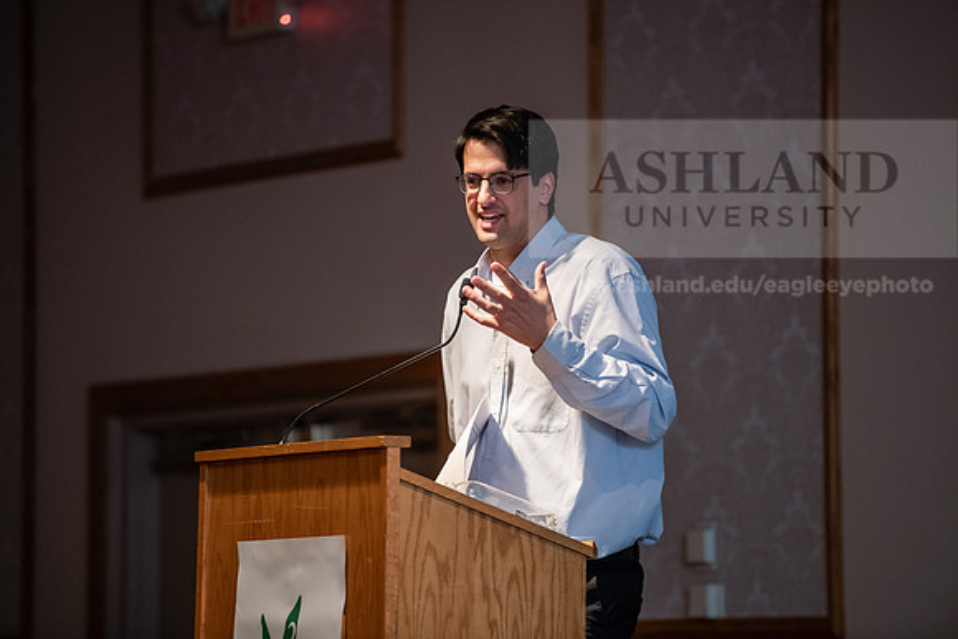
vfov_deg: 6.9
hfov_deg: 10.3
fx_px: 5323
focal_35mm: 200
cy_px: 320
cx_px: 479
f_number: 3.2
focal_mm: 200
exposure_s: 1/200
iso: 3200
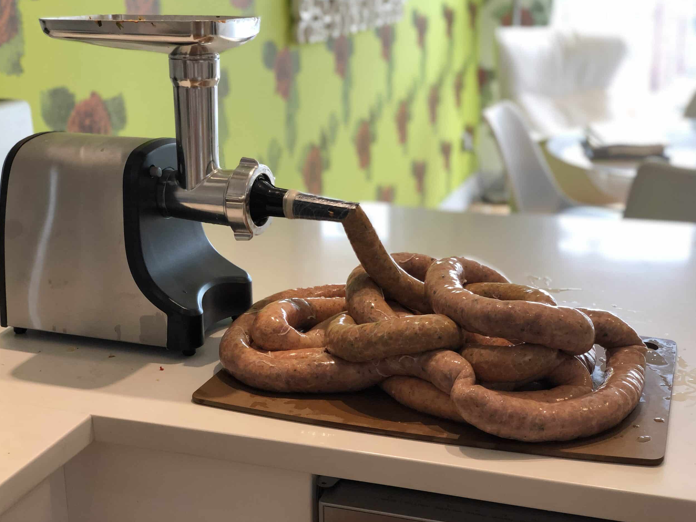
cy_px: 259
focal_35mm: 53
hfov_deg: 36.2
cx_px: 342
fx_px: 1066
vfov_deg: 27.5
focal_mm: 6
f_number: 2.4
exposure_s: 1/60
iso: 80
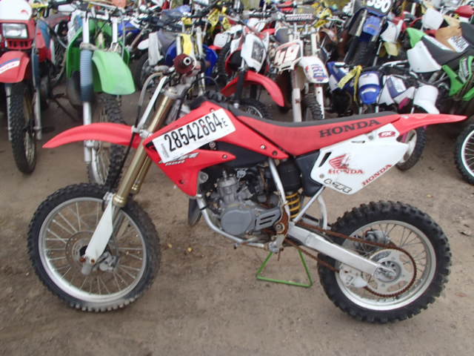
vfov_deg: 49.7
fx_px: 383
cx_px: 237
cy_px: 178
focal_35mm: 28
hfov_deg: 63.4
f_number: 3.9
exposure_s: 1/60
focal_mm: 5
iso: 160
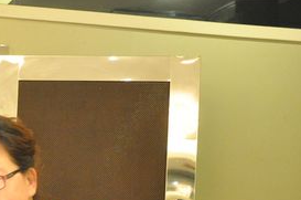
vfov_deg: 11.1
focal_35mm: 121
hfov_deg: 15.3
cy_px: 248
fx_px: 1010
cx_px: -182
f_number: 3.8
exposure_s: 1/30
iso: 1600
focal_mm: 22
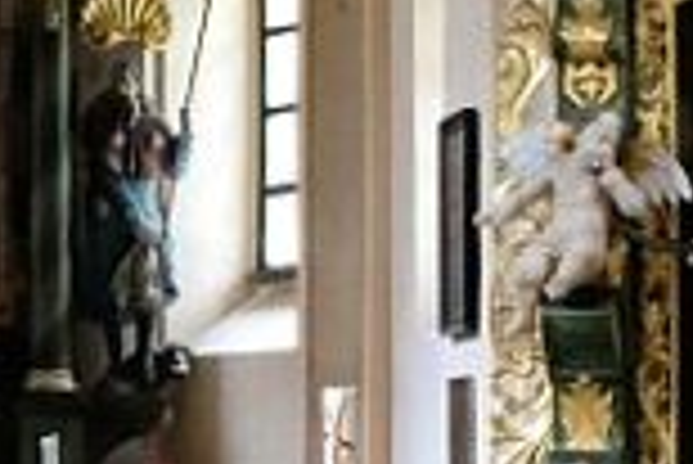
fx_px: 3603
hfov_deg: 10.9
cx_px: 0
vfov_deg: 7.4
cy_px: 203
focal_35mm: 187
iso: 2500
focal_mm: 16
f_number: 4
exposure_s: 1/30
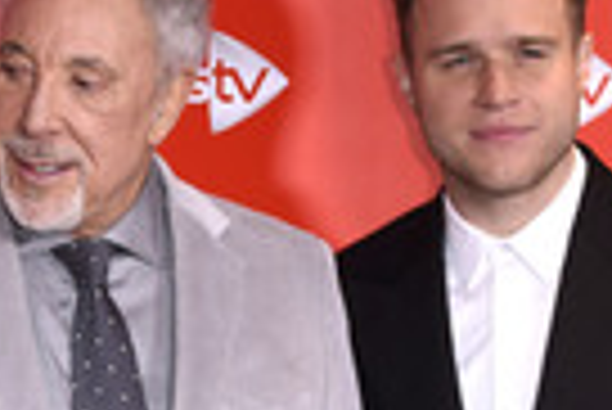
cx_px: -140
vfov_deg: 5.2
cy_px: 491
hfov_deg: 7.7
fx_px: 4493
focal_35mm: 264
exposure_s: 1/250
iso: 1000
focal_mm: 80
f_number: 5.6
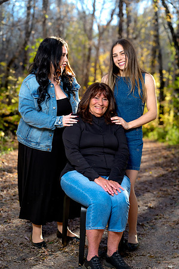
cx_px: 90
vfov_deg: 28.8
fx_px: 522
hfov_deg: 19.5
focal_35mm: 70
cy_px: 134
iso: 640
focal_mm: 70
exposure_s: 1/160
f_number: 3.2
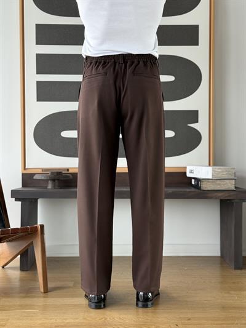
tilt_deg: -1.0
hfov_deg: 30.3
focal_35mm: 48
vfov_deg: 39.6
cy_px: 164
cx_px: 123
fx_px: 455
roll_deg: -0.2
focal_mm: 6.76
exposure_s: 1/158
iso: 100
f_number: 1.78
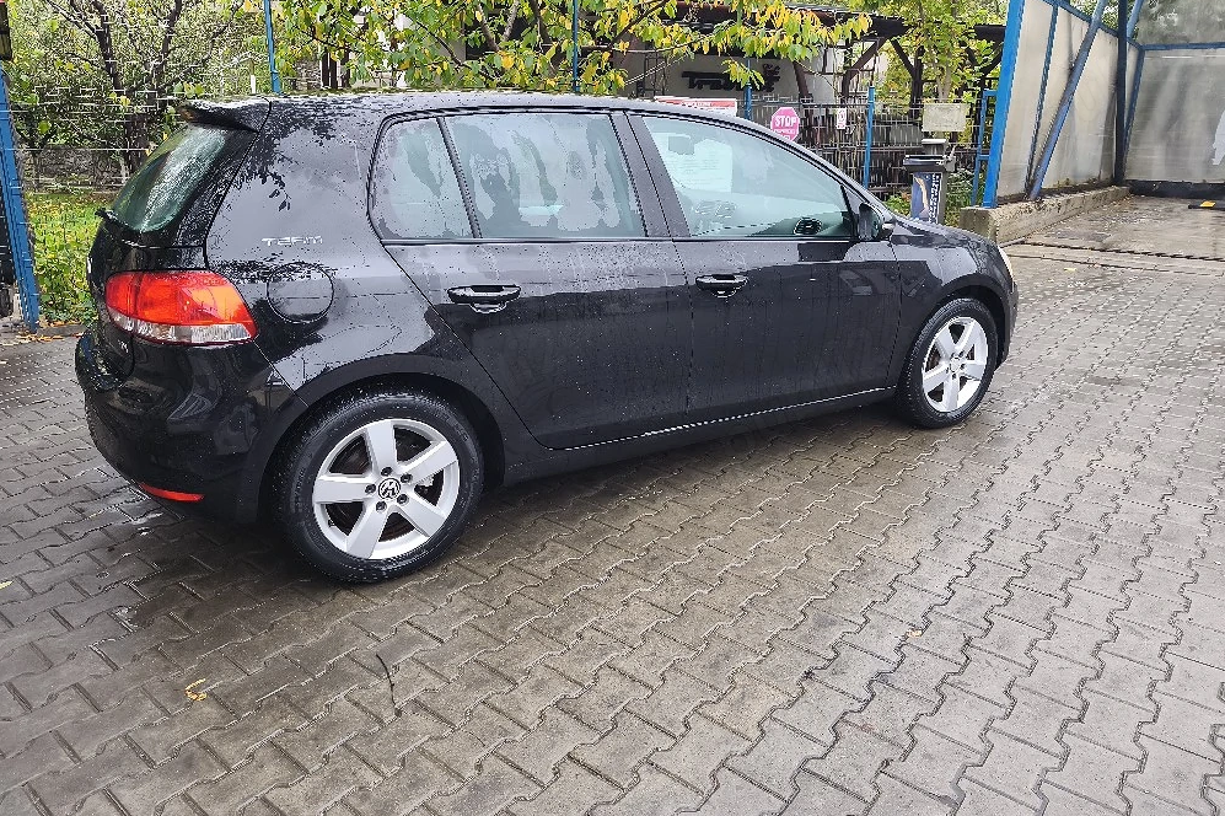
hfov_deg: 73.8
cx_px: 612
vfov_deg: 53.0
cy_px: 375
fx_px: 816
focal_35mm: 24
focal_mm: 6.18
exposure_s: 1/100
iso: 320
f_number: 1.65
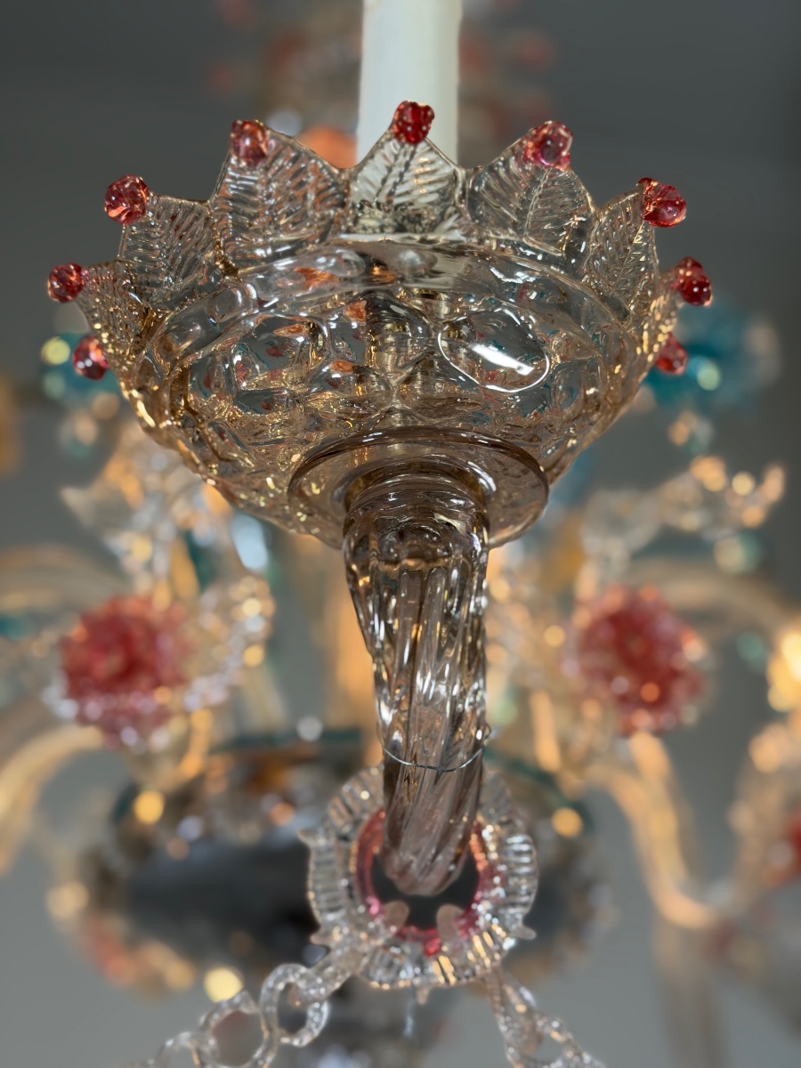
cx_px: 400
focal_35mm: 48
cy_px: 534
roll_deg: -1.1
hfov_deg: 30.3
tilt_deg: +36.8
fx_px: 1481
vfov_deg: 39.7
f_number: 1.78
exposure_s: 1/100
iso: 100
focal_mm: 6.76
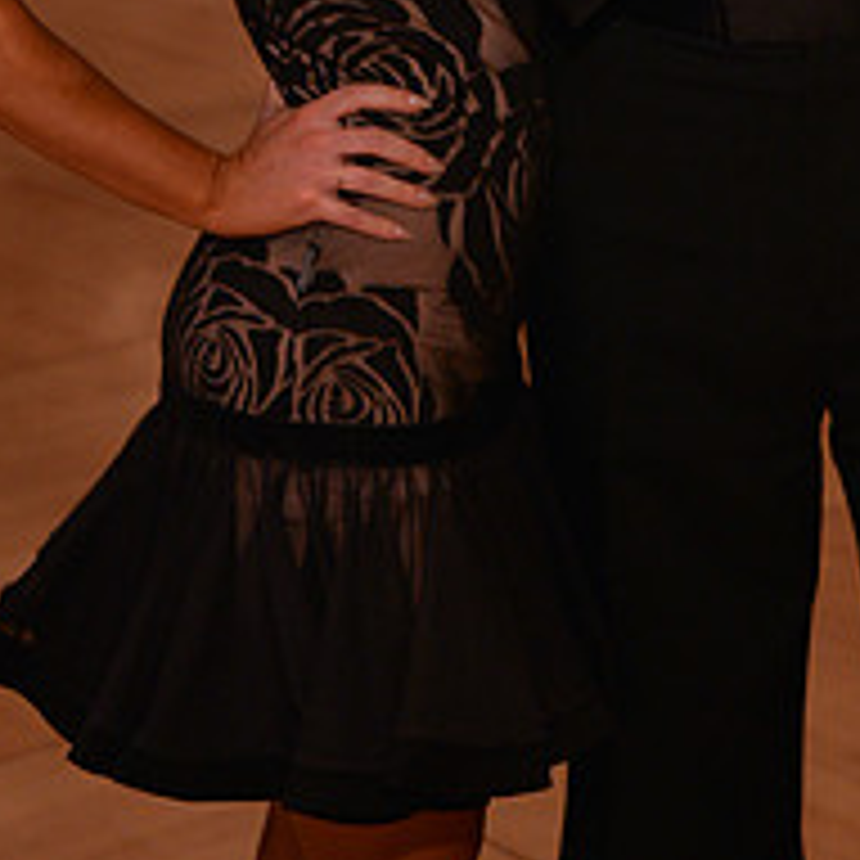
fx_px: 3766
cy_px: -324
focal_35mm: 134
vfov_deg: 12.5
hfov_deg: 13.0
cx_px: 597
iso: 1250
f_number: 4
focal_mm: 52
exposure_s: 1/250
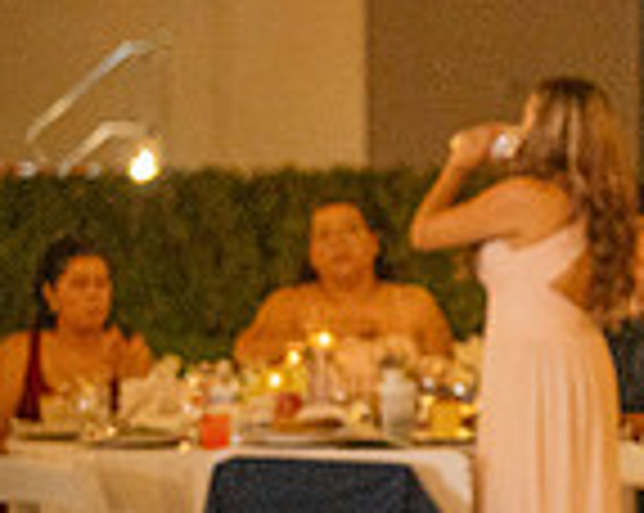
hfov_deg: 6.6
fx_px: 5444
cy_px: 461
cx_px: 1297
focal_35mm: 286
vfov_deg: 5.4
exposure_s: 1/250
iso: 3200
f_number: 4
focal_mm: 75
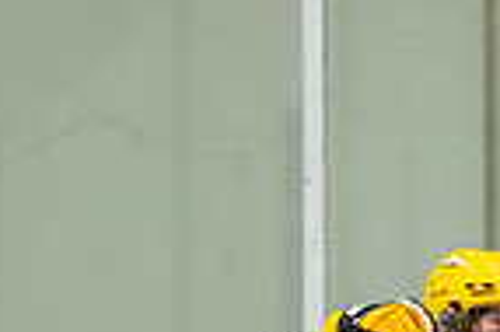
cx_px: 594
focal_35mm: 752
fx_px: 10432
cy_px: 753
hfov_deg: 2.7
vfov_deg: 1.8
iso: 4000
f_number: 2.8
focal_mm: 98
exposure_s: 1/800
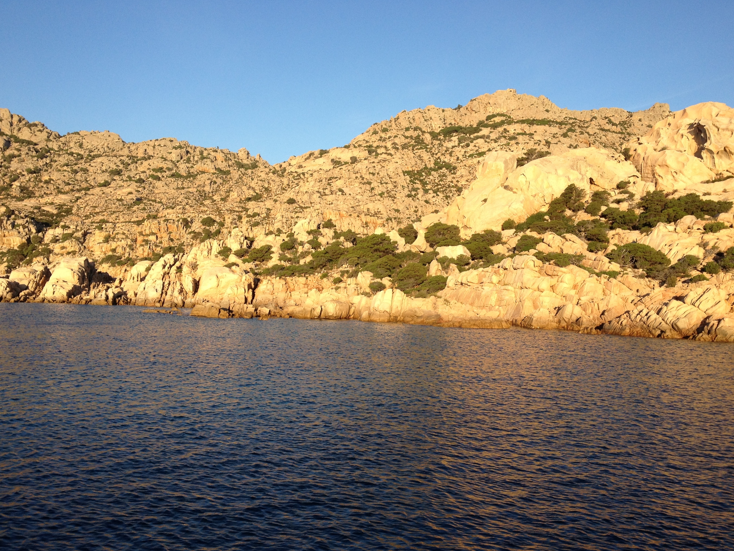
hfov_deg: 51.4
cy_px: 277
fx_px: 763
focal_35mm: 36
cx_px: 372
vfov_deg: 39.7
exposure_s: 1/951
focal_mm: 4.28
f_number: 2.4
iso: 64
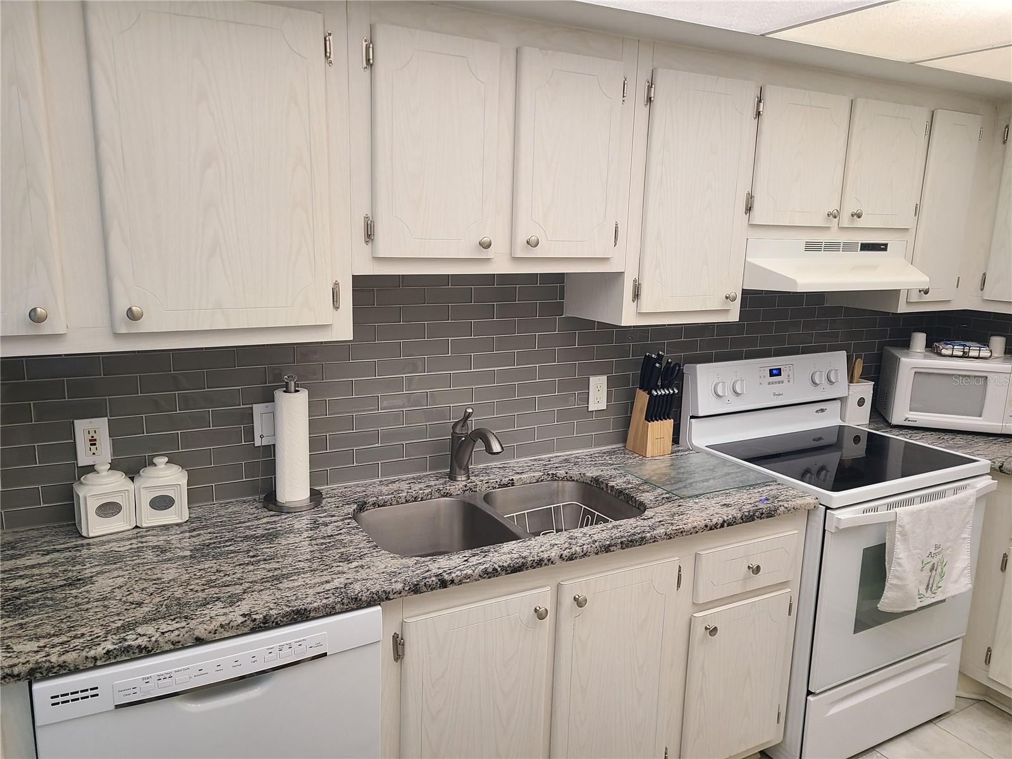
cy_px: 380
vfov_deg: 53.1
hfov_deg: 67.3
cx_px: 506
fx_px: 760
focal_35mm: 26
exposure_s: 1/60
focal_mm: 5.4
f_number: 1.8
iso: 100
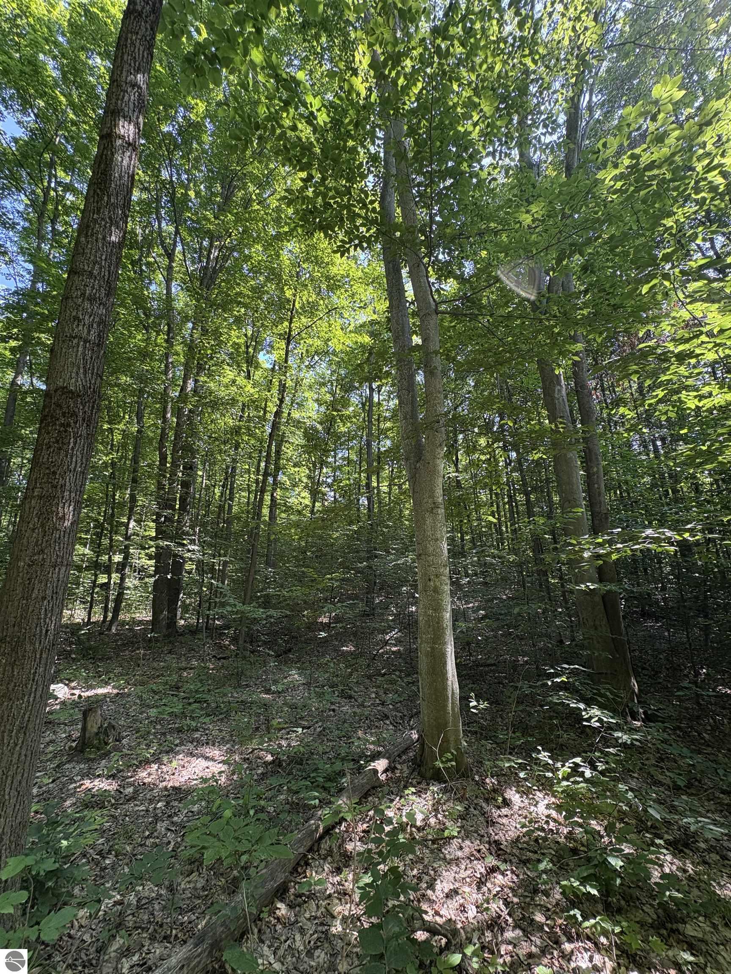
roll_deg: +2.8
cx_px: 366
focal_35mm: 14
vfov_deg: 102.1
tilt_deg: +16.8
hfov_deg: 85.7
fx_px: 394
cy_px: 487
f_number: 2.2
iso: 64
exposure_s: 1/99
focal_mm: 2.22
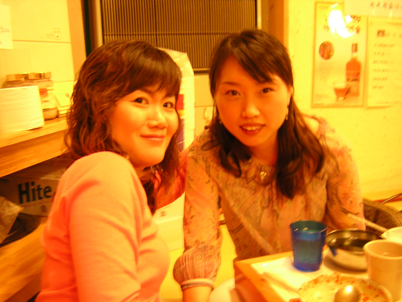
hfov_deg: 51.4
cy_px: 151
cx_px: 201
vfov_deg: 39.7
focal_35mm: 36
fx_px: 418
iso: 100
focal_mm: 4.7
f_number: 2.6
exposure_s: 1/3.6
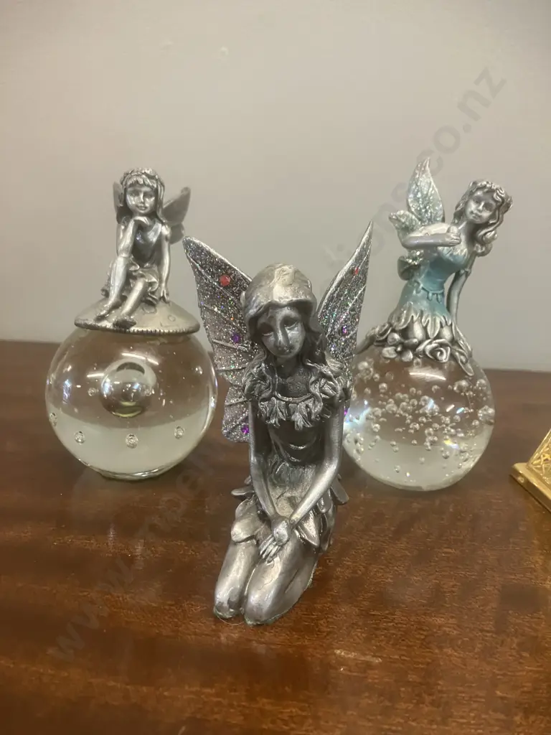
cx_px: 276
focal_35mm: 28
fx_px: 594
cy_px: 368
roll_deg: -3.1
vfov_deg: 63.4
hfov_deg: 49.7
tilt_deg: -15.2
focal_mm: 3.99
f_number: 1.8
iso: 320
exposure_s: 1/50
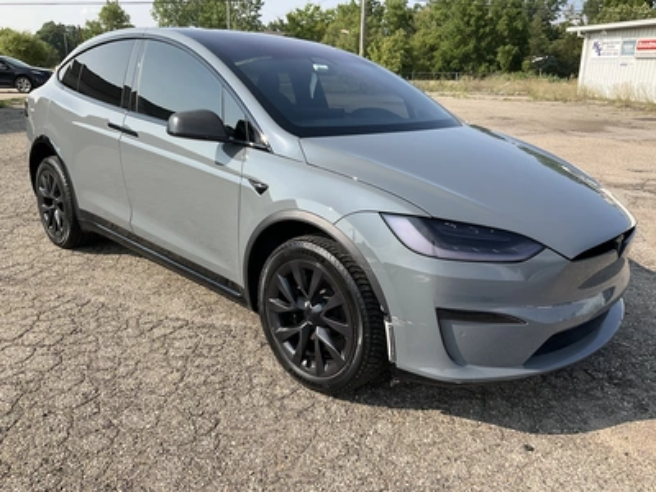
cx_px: 328
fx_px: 550
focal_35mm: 29
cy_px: 246
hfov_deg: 61.7
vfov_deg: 48.2
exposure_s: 1/1076
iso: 25
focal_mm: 3
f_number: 1.8
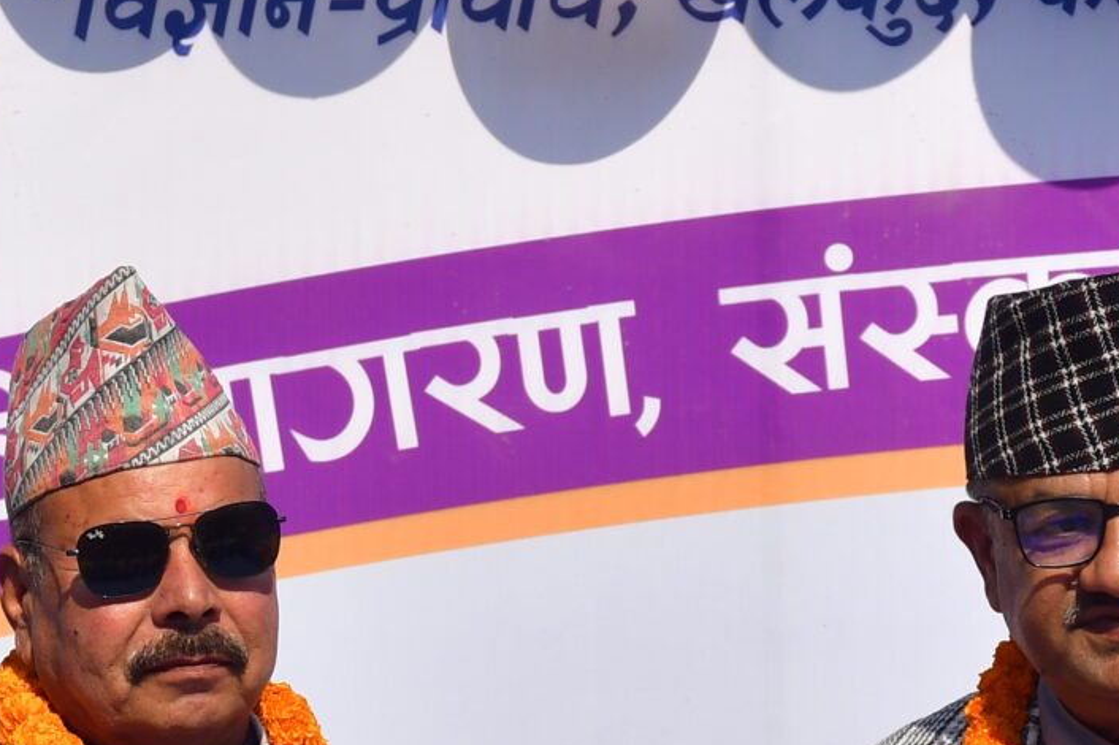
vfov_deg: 3.6
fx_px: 11837
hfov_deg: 5.4
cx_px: 610
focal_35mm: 381
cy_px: 1052
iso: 160
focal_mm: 70
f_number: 5.6
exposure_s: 1/1000
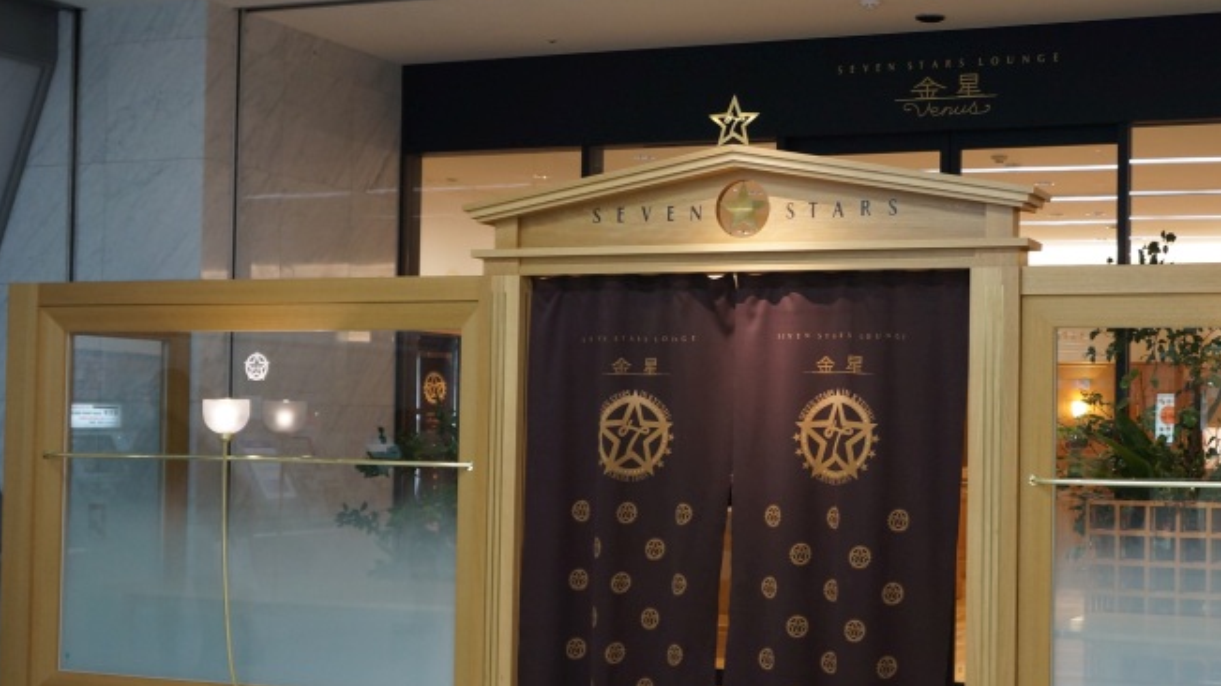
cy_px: 382
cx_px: 861
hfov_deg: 38.5
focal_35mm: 53
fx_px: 1716
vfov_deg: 22.6
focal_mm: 22
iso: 640
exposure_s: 1/60
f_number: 4
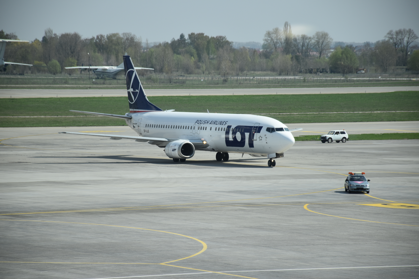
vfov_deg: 6.5
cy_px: 140
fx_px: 2444
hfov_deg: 9.8
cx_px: 210
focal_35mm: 210
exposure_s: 1/640
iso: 200
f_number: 6.3
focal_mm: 140
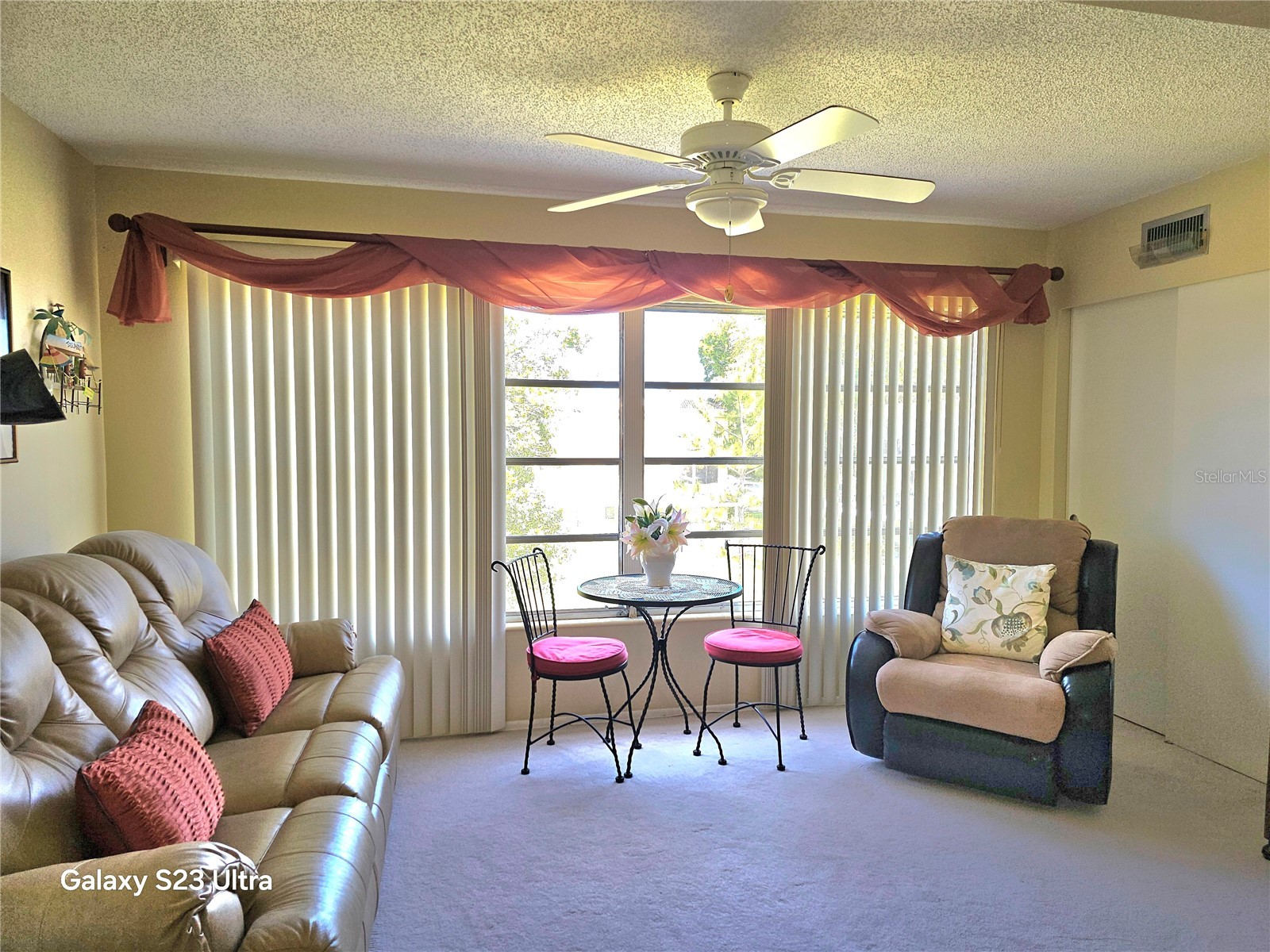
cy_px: 476
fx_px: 844
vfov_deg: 58.9
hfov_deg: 73.9
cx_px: 635
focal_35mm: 23
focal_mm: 6.3
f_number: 1.7
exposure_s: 1/60.2
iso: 25
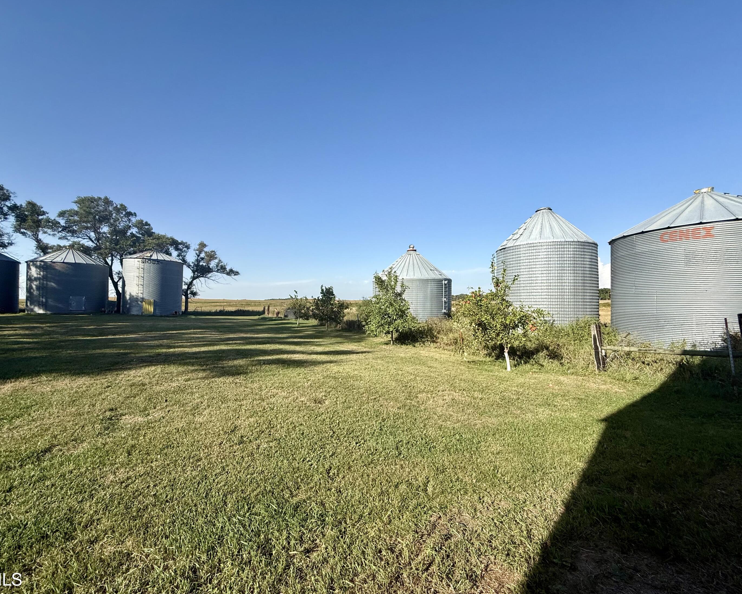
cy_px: 302
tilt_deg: -0.5
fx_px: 329
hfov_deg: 96.8
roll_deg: -1.3
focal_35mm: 15
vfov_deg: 84.0
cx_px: 368
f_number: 2.2
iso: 50
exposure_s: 1/2024
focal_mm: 2.22
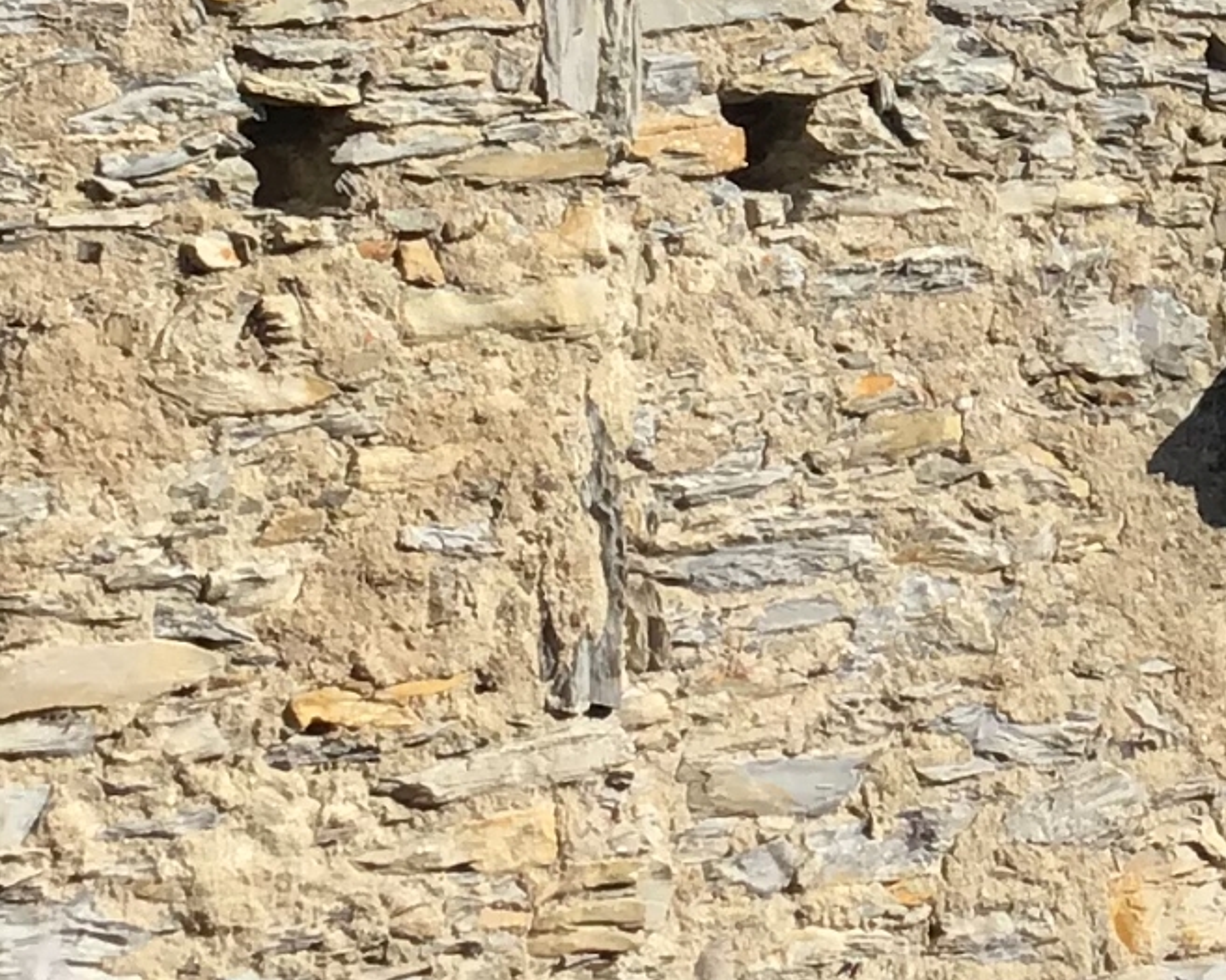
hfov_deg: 14.7
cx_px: 1265
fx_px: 4679
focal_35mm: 129
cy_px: -220
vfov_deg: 11.7
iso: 25
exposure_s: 1/1199
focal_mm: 3.3
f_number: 2.4
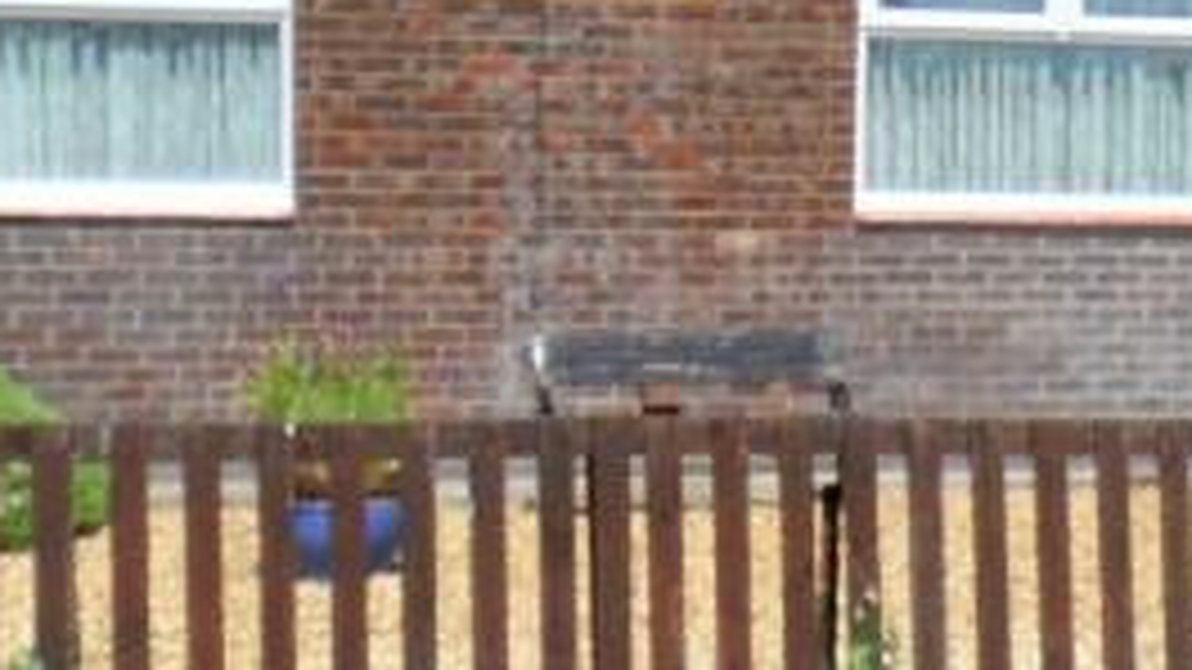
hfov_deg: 20.2
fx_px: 3192
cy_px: 310
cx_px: 1327
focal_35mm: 101
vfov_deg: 12.0
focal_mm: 3.9
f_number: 4.6
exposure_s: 1/750
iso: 80
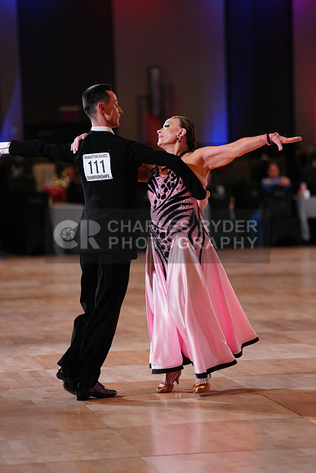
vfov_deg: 13.6
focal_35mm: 151
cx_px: 158
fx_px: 1987
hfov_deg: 9.1
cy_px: 236
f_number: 2.8
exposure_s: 1/400
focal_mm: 151
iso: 1600
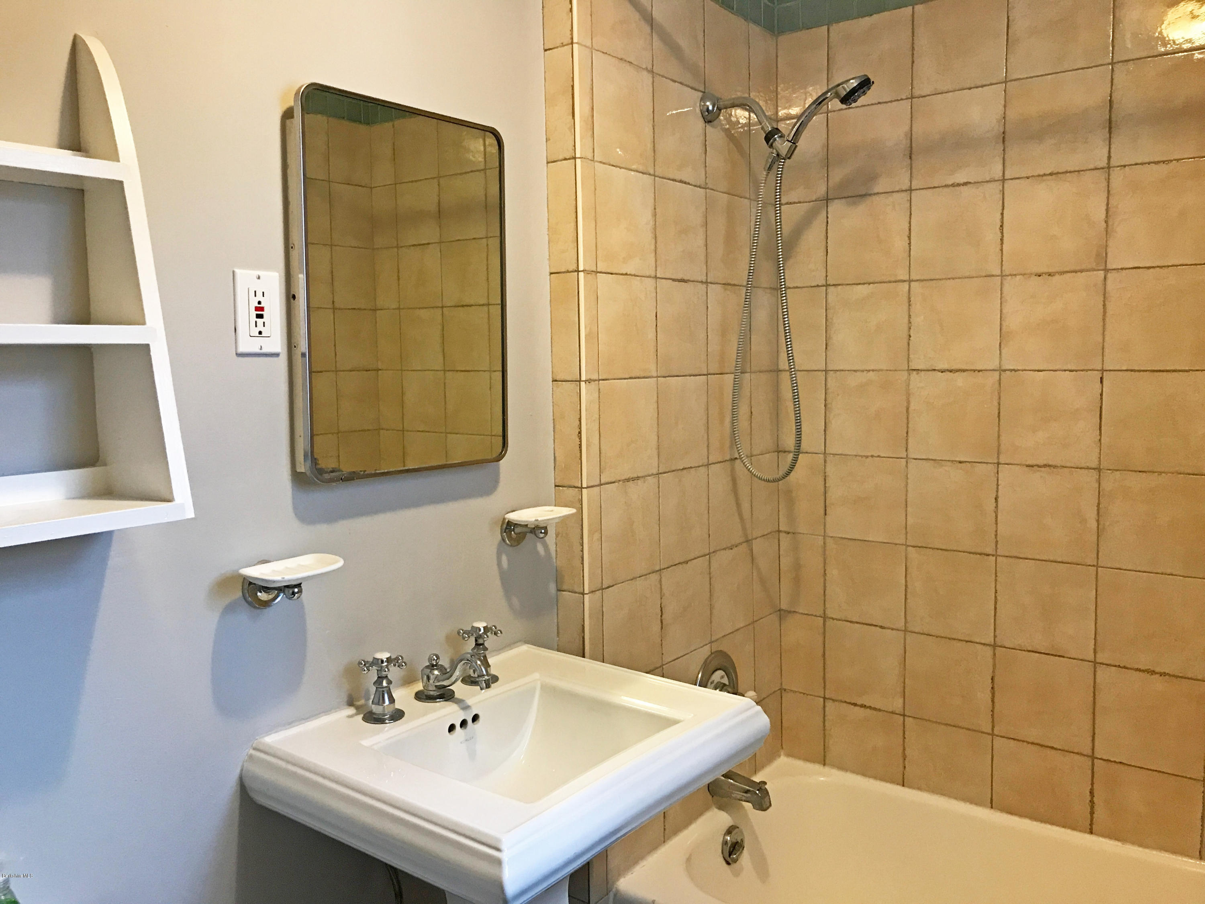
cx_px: 602
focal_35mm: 28
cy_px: 452
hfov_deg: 63.4
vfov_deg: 49.7
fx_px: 975
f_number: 1.8
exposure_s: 1/15
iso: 64
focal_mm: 3.99
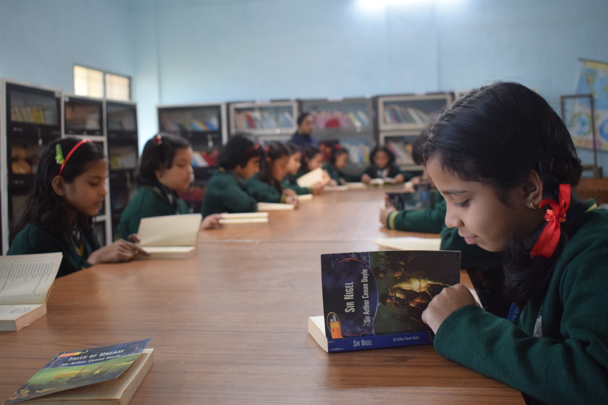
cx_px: 304
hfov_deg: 49.6
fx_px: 659
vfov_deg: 34.2
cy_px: 202
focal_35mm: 39
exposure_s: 1/60
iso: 1250
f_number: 4
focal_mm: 26
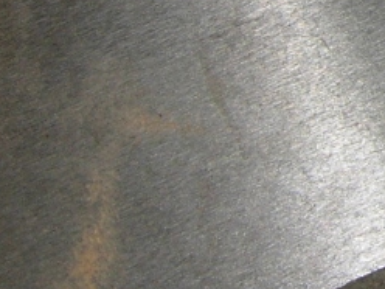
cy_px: -315
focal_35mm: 186
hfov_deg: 9.7
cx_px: 837
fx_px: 2069
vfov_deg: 7.6
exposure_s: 1/45.2
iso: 50
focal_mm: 7.5
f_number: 3.8
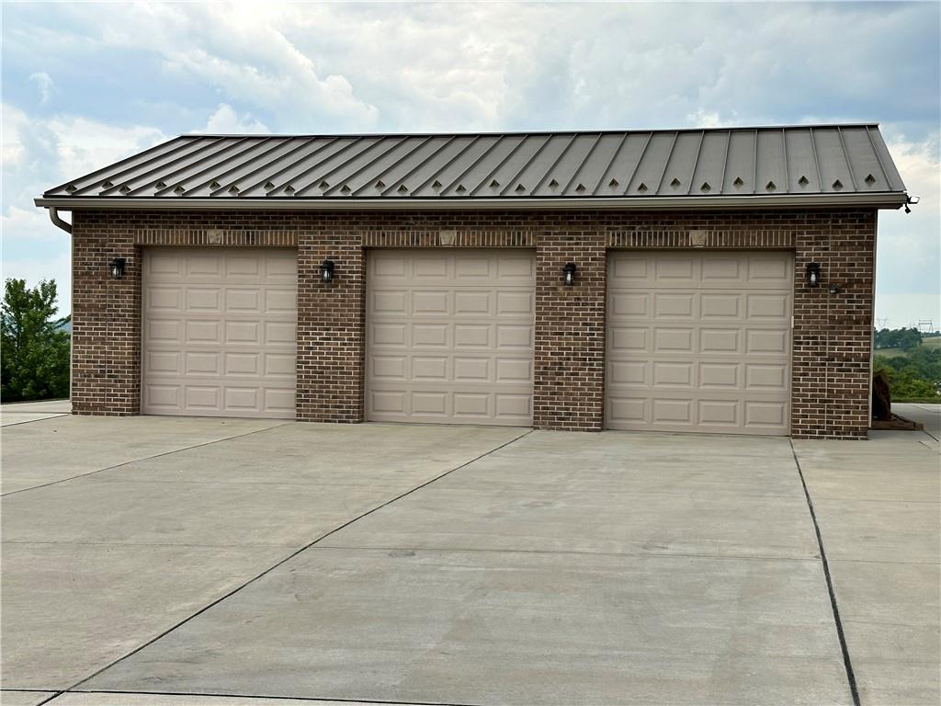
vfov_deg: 30.3
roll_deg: -0.9
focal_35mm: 48
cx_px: 470
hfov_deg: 39.7
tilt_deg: -1.5
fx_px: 1305
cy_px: 353
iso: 64
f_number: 1.78
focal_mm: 6.86
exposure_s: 1/2252
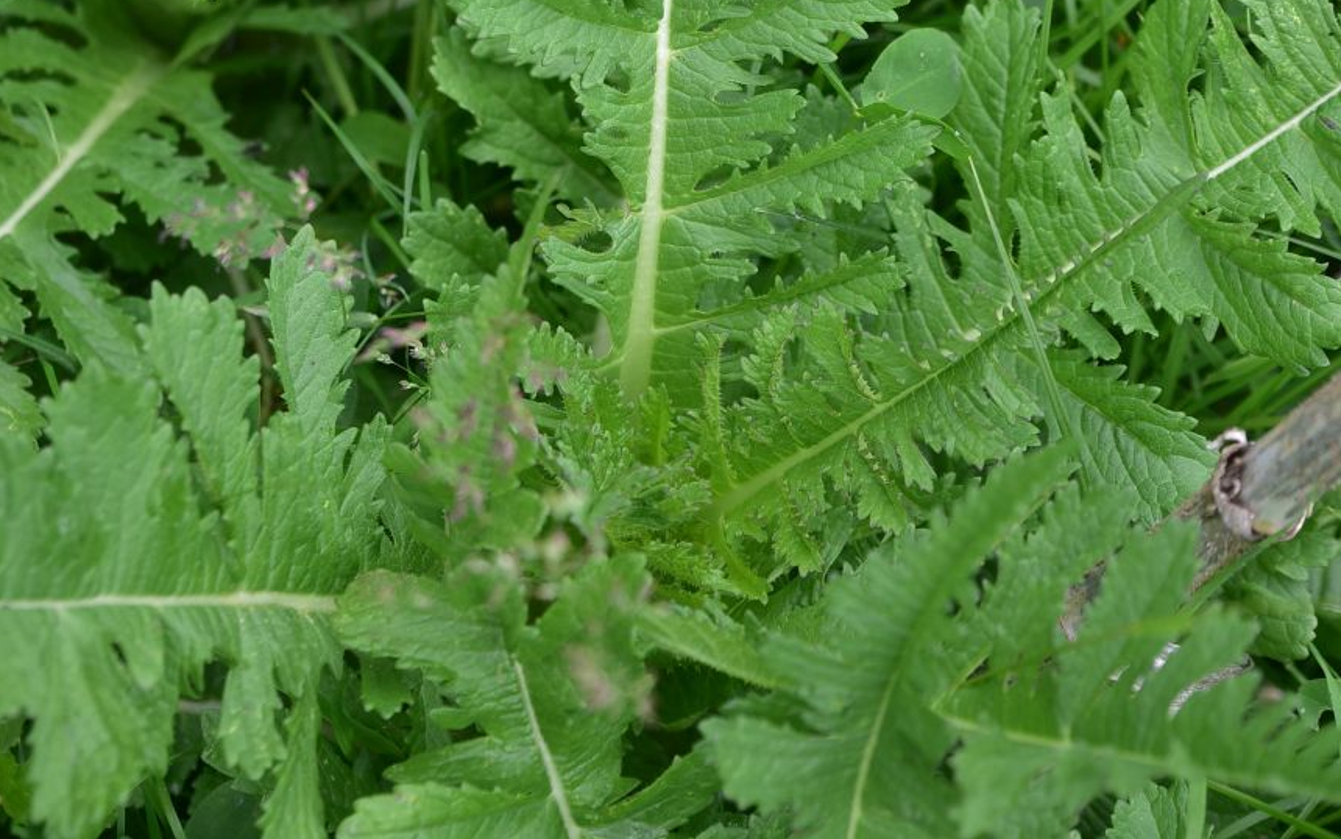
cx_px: 671
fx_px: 2815
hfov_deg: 26.8
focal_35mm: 77
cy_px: -142
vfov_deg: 16.3
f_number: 6.3
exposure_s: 1/125
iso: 250
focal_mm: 50
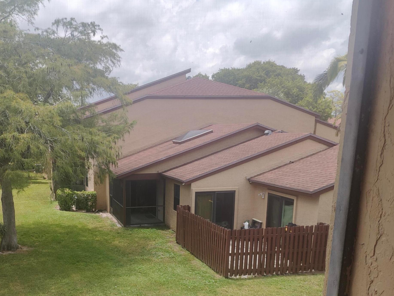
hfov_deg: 49.8
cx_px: 113
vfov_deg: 38.5
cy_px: 230
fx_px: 410
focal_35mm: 36
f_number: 1.8
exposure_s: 1/1282
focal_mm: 6.06
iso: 100
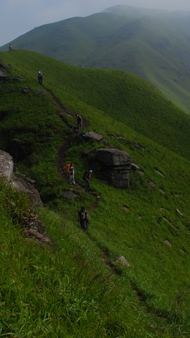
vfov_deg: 40.9
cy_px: 117
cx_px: 59
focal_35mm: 50
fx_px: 448
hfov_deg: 23.8
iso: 100
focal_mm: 18
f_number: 18
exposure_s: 1/125
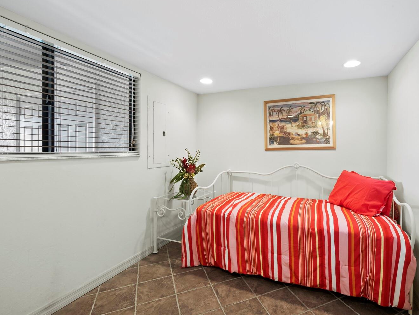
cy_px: 147
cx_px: 244
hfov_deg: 90.2
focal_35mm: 17
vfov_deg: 74.7
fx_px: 206
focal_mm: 7
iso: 400
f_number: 11
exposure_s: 1.3
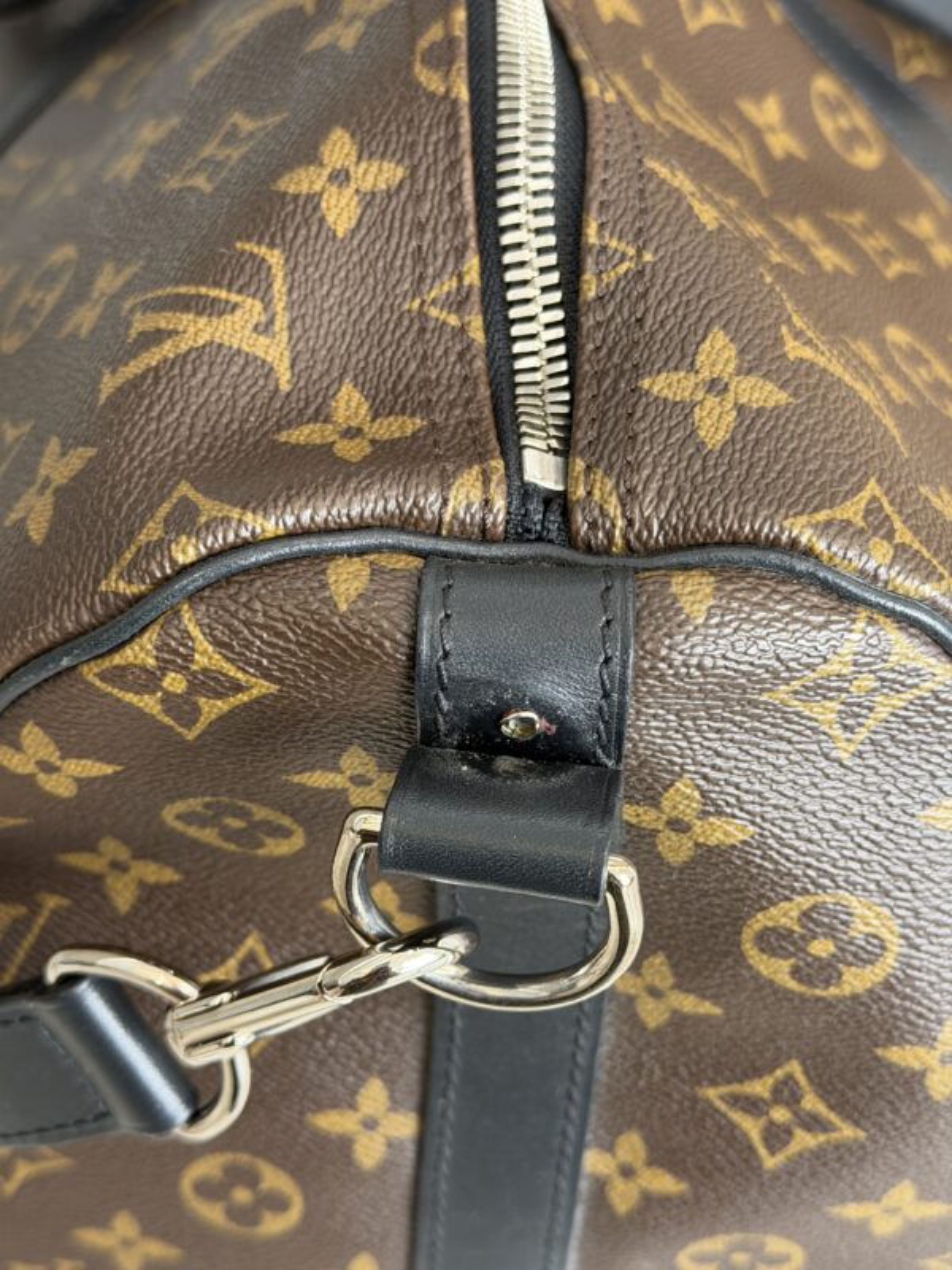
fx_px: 1760
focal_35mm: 48
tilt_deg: -48.8
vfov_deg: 39.7
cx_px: 476
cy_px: 635
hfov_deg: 30.3
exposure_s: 1/60
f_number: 1.78
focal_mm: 6.76
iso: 200
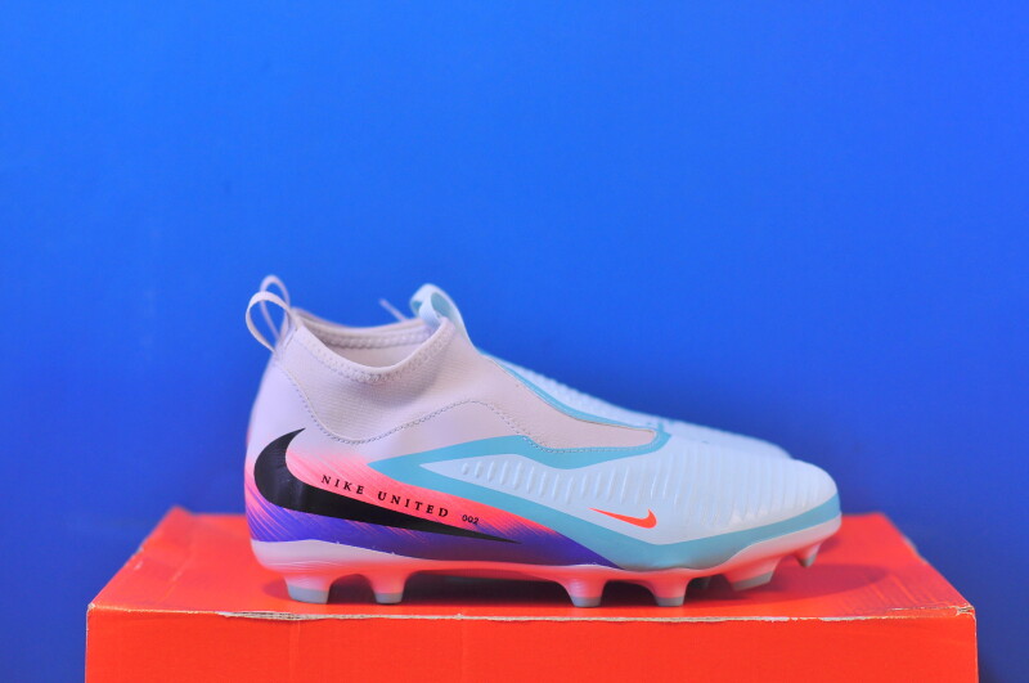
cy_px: 342
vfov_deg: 18.1
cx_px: 514
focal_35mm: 75
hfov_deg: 27.0
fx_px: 2141
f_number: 2.5
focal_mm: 50
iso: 250
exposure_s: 1/320
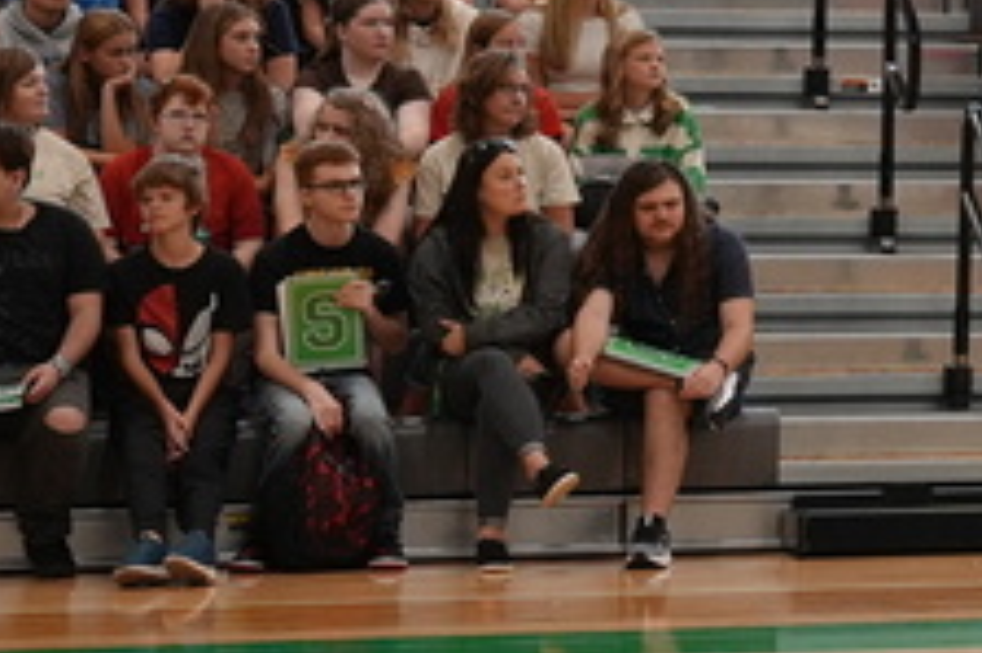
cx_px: 1938
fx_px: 5860
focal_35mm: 215
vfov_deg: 6.4
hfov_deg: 9.0
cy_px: 26
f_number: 4
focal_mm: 47
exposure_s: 1/160
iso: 640
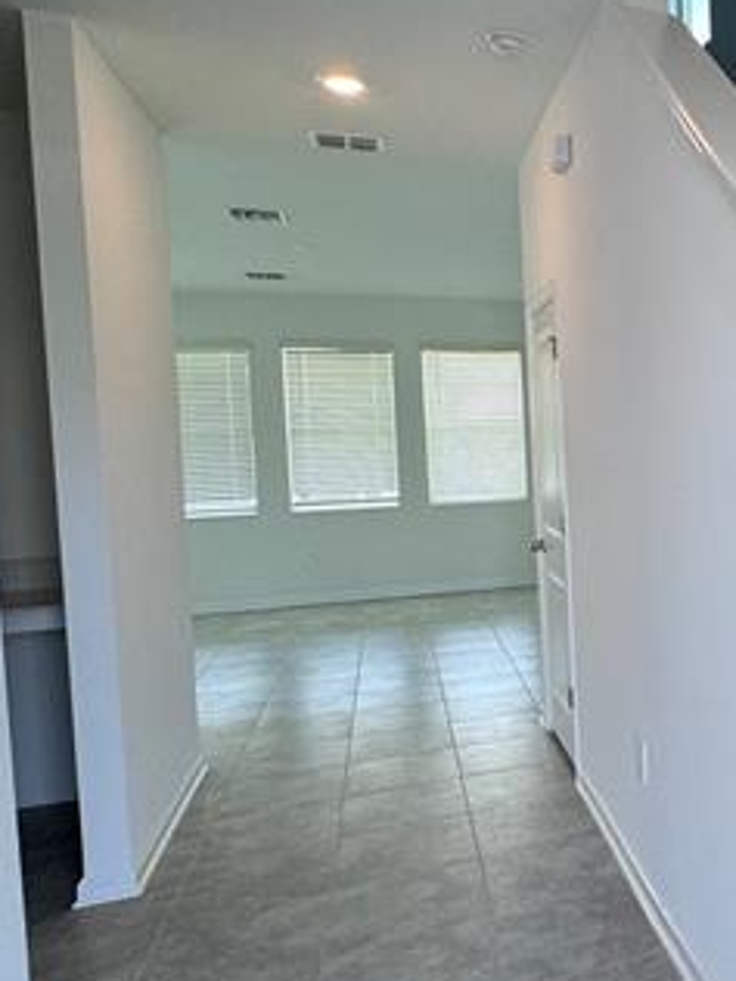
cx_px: 866
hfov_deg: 34.2
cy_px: 478
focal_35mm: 34
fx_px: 964
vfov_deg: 54.0
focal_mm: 2.22
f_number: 2.2
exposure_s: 1/120
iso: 100
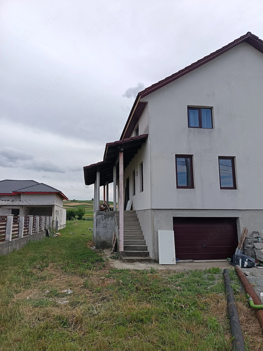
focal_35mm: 24
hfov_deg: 56.8
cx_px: 132
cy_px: 176
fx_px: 243
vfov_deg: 71.6
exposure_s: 1/714
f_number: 1.75
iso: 101
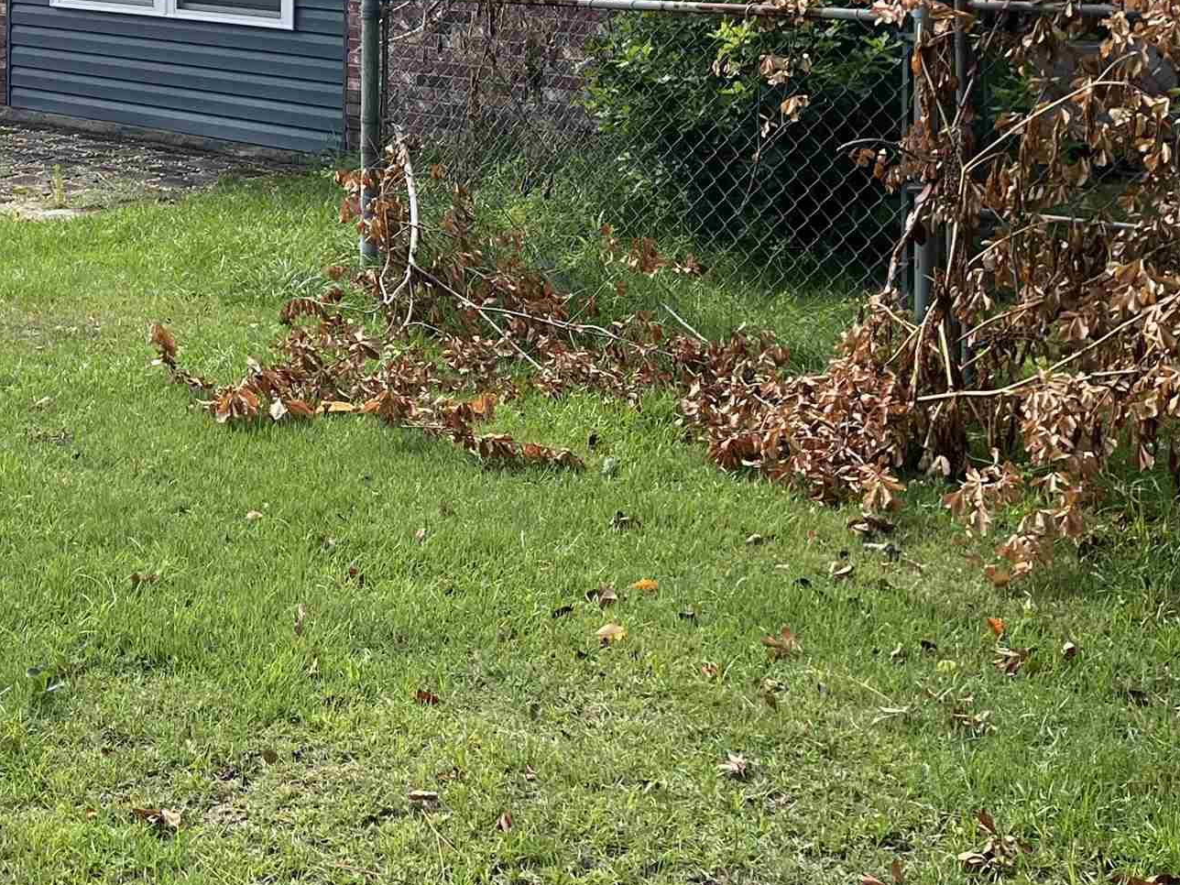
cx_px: -16
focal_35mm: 62
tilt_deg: -2.2
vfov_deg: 22.2
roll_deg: -0.2
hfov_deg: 29.1
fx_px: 2113
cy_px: -115
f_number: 1.6
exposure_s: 1/751
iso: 50
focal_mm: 5.1
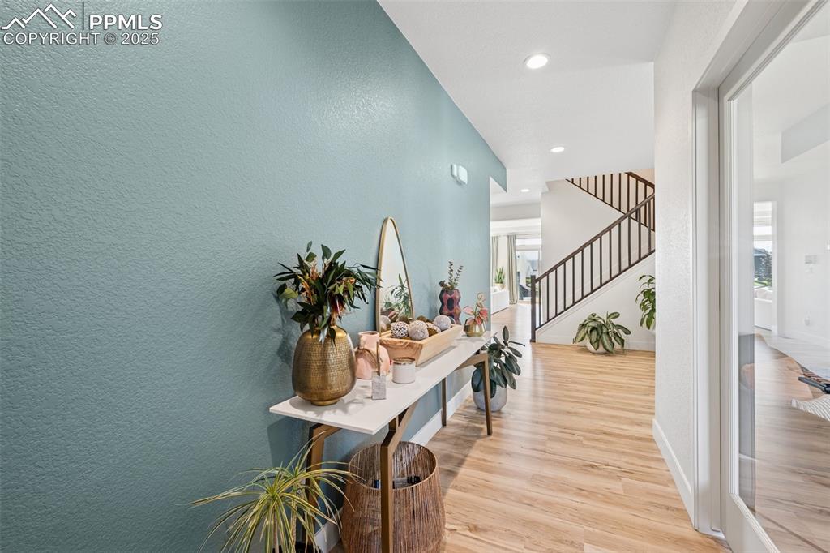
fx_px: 346
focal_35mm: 15
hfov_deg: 100.4
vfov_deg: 77.3
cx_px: 415
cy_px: 276
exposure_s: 1
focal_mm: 15
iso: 100
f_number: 11
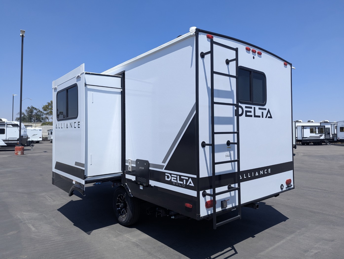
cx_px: 172
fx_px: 239
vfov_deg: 56.9
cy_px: 130
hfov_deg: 71.5
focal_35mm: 24
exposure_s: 1/2358
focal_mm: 6.81
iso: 52
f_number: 1.85
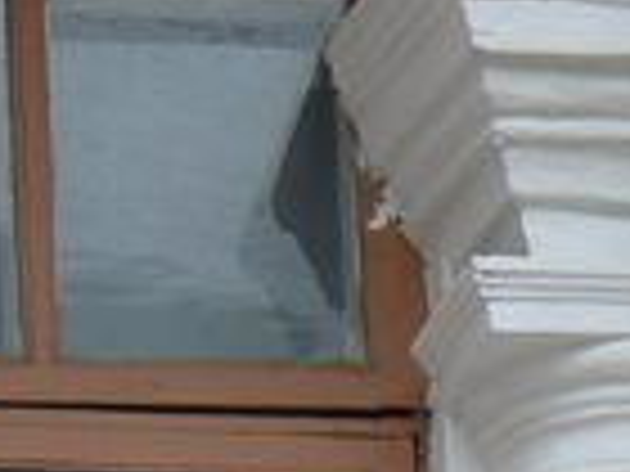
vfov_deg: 2.1
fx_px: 12849
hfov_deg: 2.8
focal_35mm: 706
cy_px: 171
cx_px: 950
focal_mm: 36.5
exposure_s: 1/200
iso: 100
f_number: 4
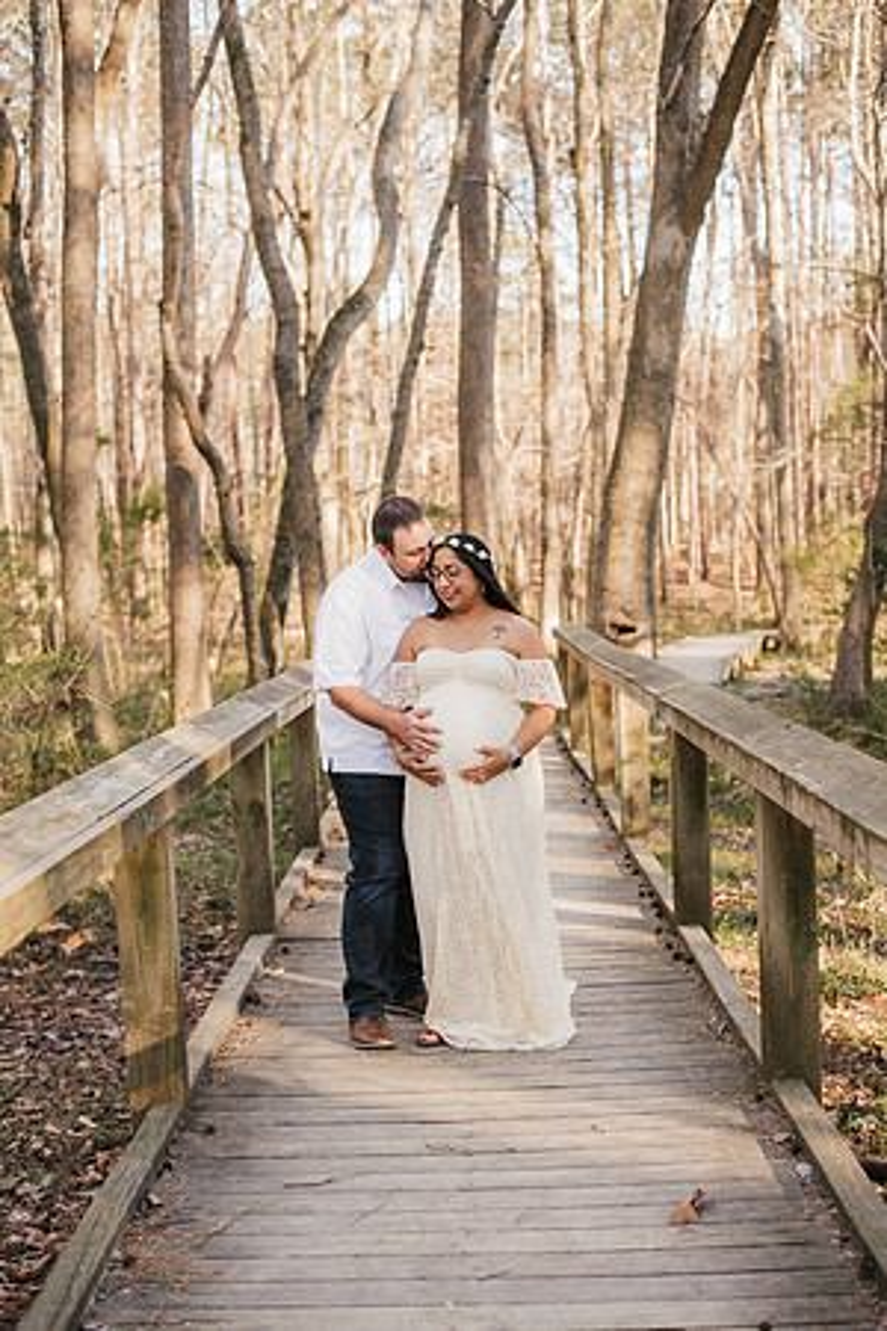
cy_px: 666
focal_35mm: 50
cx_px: 444
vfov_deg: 39.6
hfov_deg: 27.0
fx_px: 1848
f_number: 2.8
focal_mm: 50
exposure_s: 1/400
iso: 400
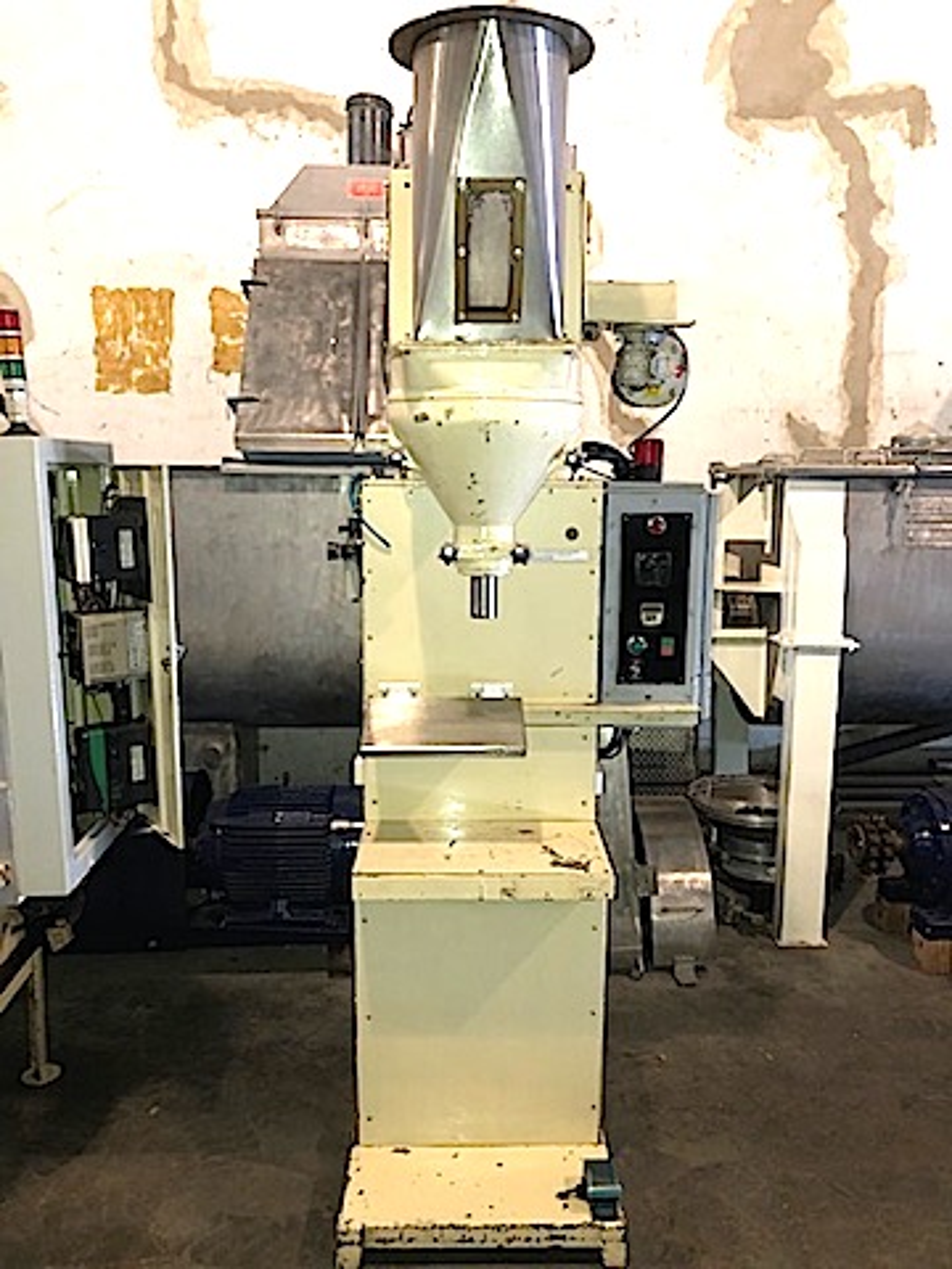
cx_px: 476
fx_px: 1027
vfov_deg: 63.4
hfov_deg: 49.7
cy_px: 634
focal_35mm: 28
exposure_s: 1/13
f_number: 1.8
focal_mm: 3.99
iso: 100
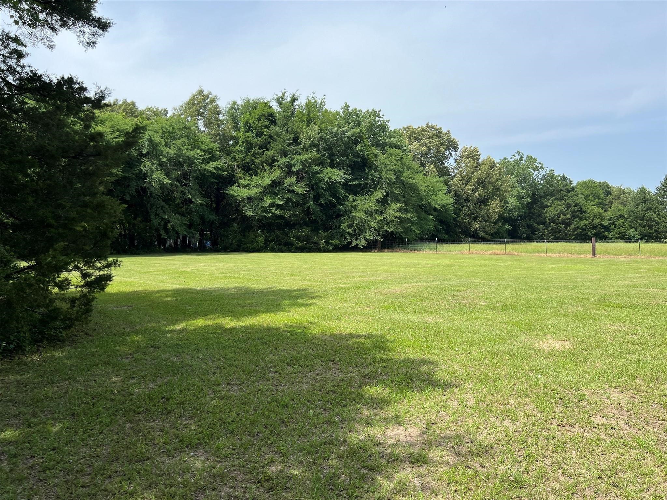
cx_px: 334
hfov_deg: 67.3
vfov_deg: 53.1
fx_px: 501
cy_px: 250
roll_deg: +0.5
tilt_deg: -3.8
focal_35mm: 26
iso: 50
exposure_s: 1/3257
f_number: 1.5
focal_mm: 5.7
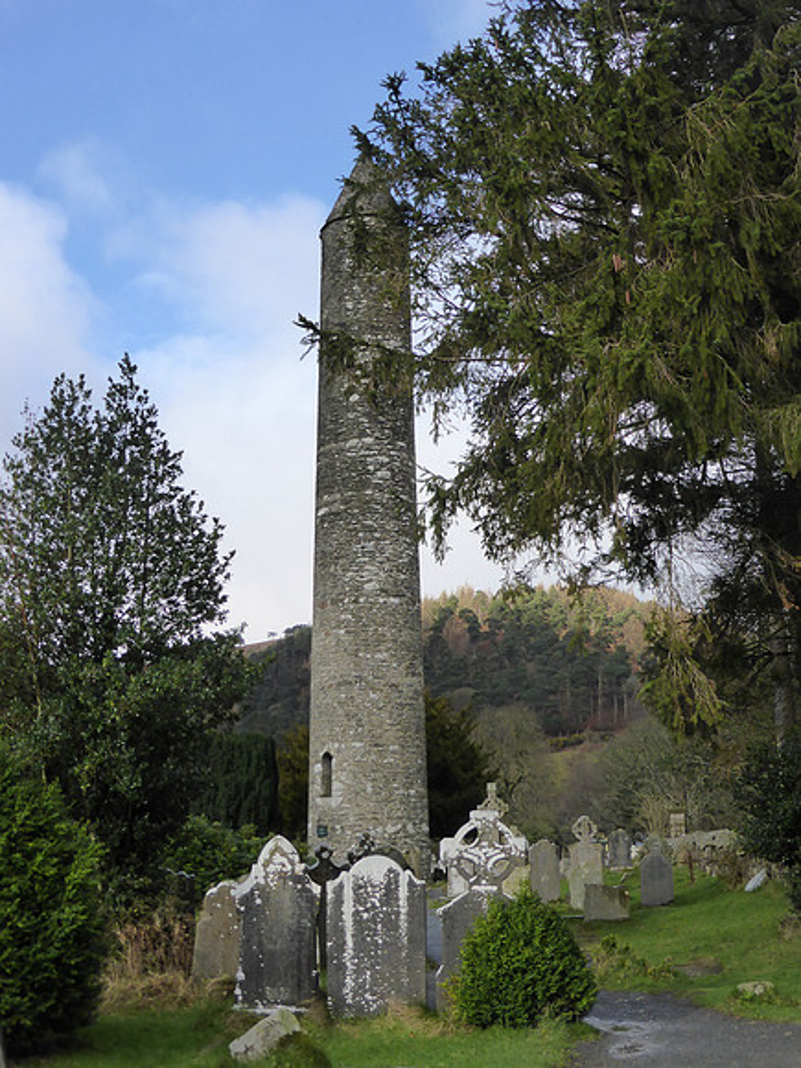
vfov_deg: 41.2
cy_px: 534
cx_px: 400
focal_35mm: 46
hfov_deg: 31.5
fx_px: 1419
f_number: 4.1
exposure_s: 1/640
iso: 200
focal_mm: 7.9
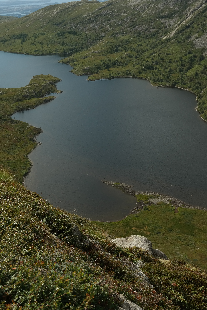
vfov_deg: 42.7
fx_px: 397
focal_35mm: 46
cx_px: 75
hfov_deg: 29.1
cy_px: 156
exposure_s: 1/640
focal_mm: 20
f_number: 5
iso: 100
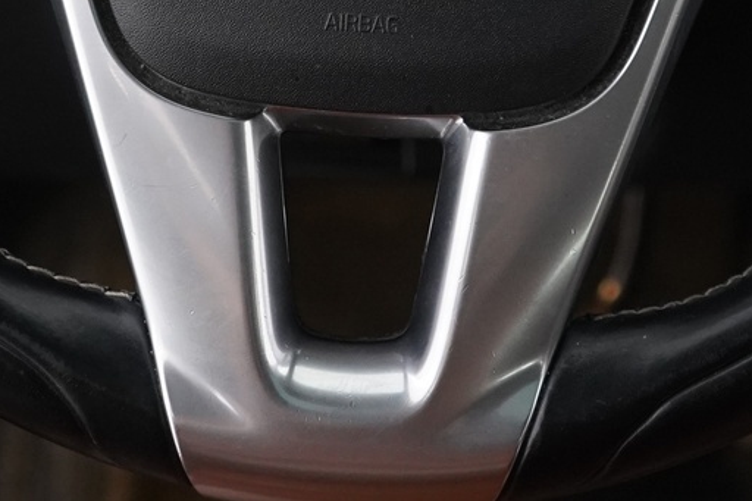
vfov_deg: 13.4
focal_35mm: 95
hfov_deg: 21.5
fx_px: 1984
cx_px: 376
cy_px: -289
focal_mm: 30
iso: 3200
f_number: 3.5
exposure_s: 1/40
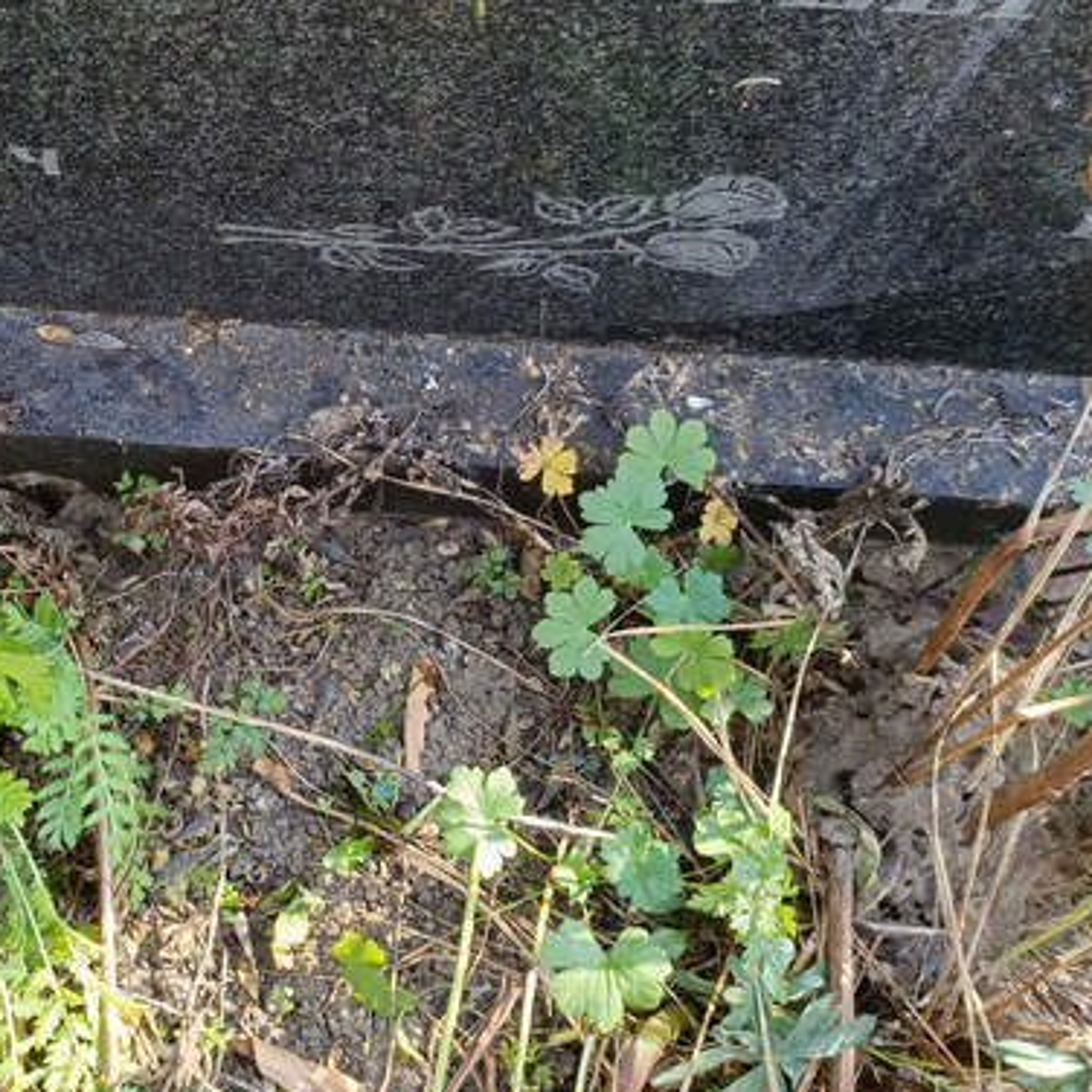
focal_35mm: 47
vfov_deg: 35.8
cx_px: 215
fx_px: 1677
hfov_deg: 34.9
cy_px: 378
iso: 219
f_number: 1.69
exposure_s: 1/100
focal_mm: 4.76
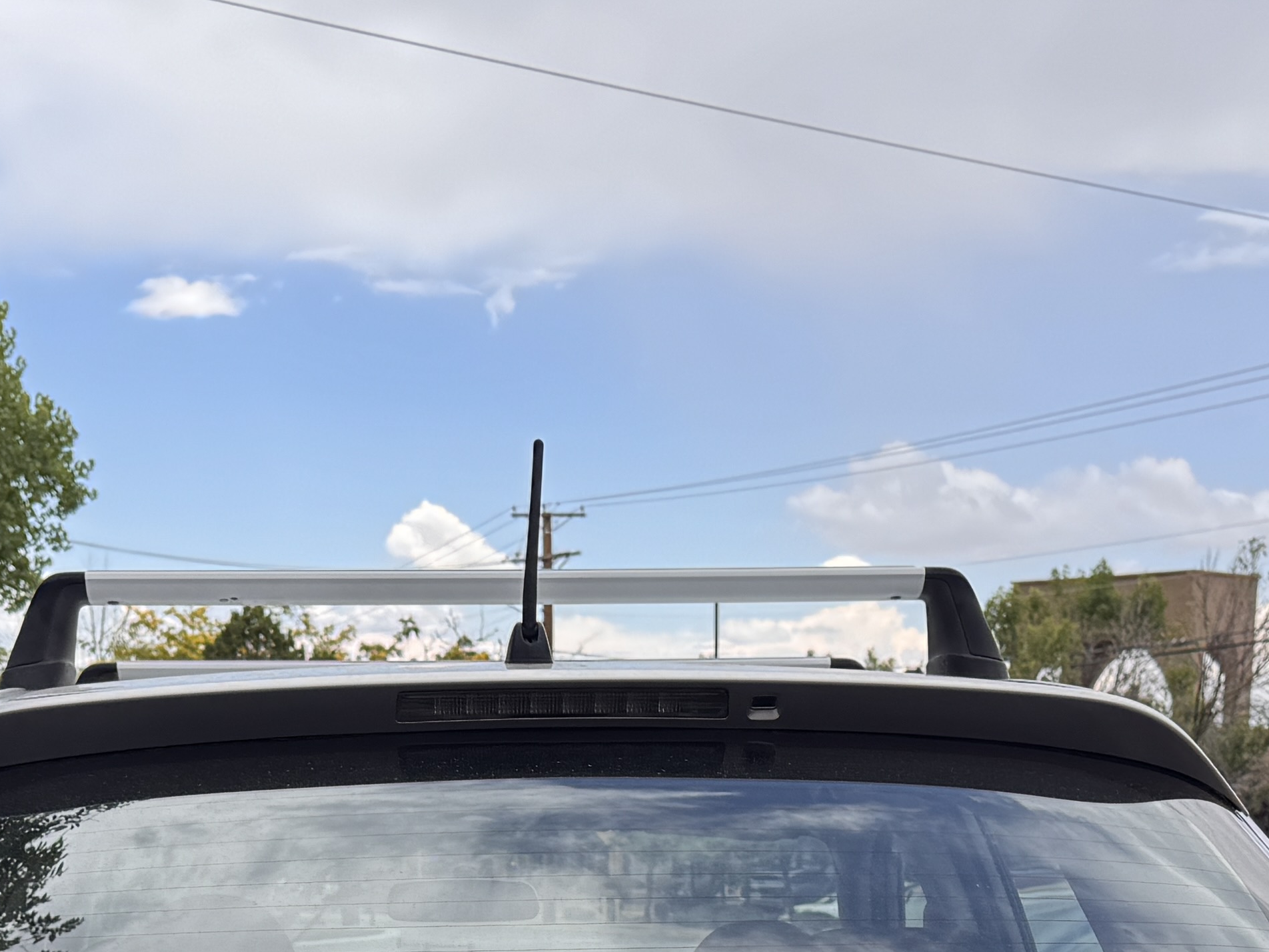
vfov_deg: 18.2
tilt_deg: -14.0
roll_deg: -0.1
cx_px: 571
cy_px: 1417
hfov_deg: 27.0
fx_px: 2639
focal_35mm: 72
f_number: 1.78
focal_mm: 6.76
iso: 80
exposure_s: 1/1488
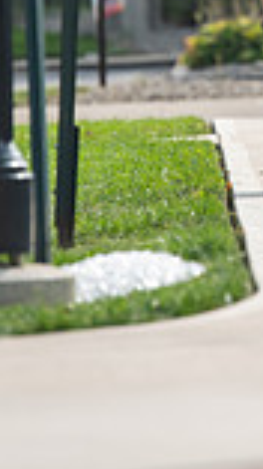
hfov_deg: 1.6
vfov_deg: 2.9
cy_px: -67
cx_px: 386
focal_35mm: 737
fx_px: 9162
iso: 80
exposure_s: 1/500
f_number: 4
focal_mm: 190
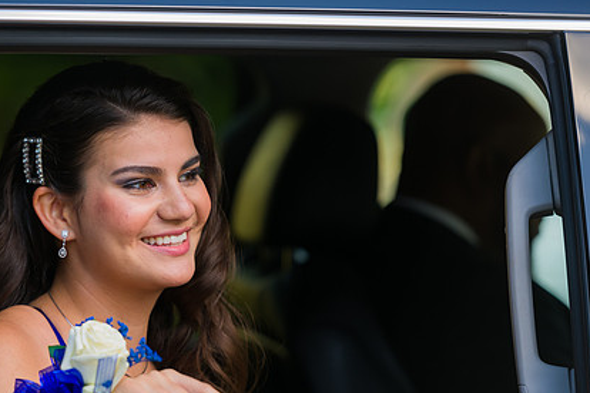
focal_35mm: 238
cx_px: 190
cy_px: 236
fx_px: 3900
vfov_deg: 5.8
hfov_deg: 8.6
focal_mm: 170
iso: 200
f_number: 3.2
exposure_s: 1/200
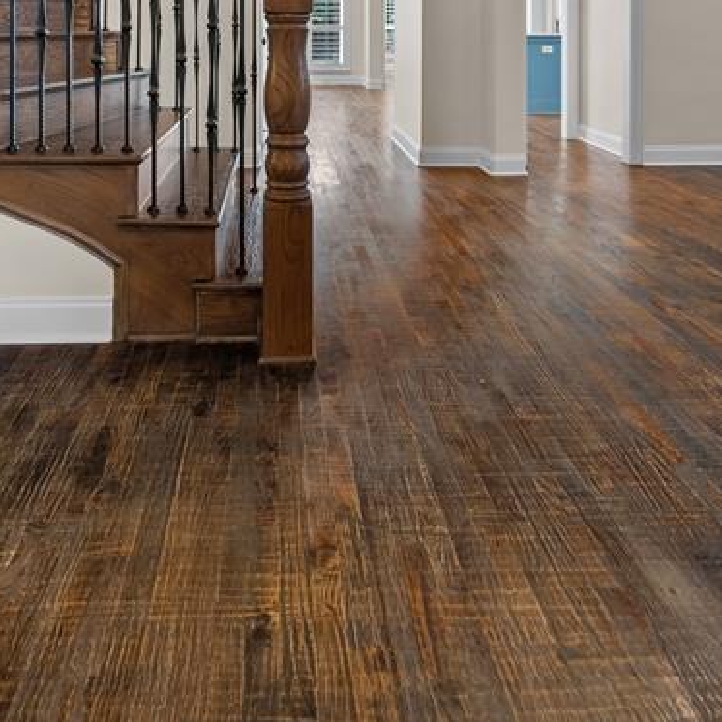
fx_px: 661
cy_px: 29
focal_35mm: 28
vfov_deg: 48.9
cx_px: 305
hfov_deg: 57.0
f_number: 8
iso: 640
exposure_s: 1/1.25
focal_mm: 16
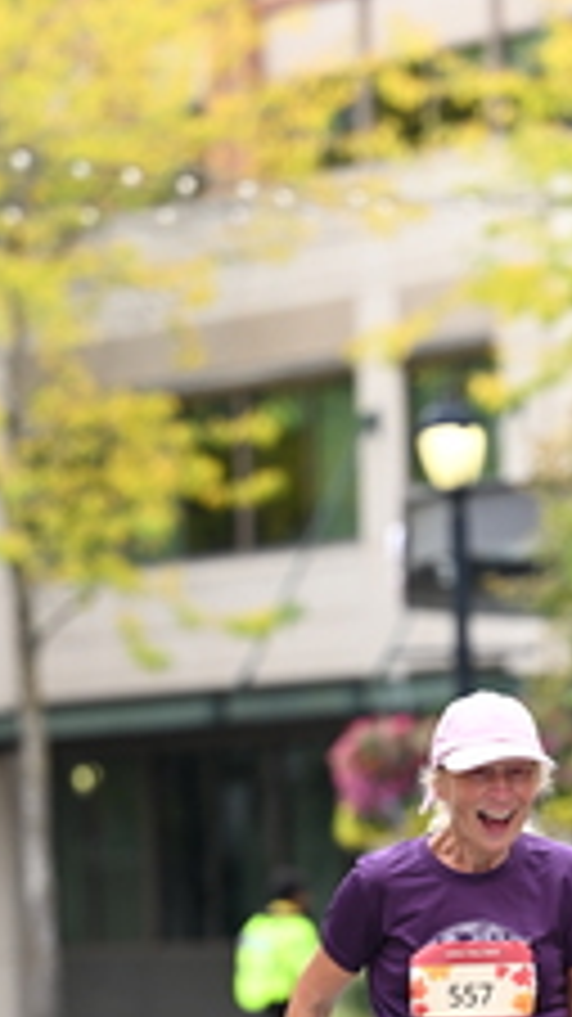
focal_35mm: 306
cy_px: 788
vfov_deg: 7.0
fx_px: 8257
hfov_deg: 4.0
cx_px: 601
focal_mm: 120
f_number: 2.8
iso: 400
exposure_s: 1/1000
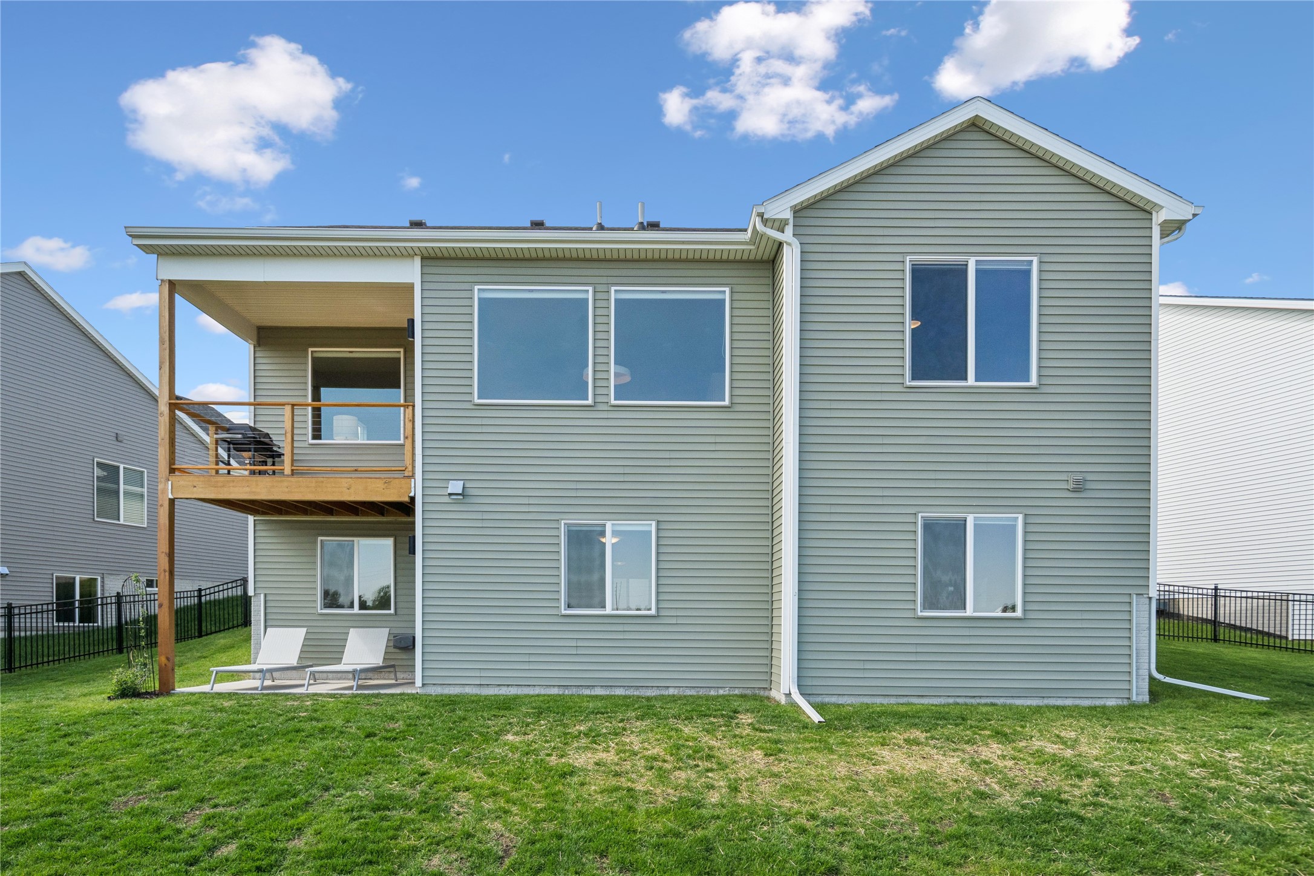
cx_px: 657
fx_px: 730
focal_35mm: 20
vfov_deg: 61.9
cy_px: 438
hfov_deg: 84.0
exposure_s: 1/1250
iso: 800
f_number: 8
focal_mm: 20
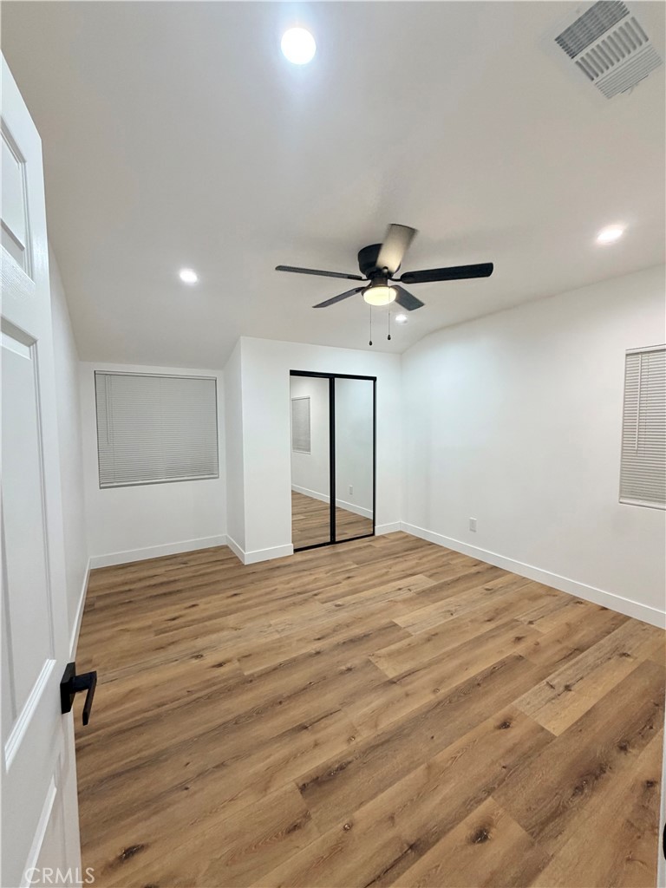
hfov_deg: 85.7
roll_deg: +0.9
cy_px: 444
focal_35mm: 14
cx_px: 333
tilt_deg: -1.9
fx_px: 359
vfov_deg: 102.1
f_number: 2.2
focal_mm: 2.22
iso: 250
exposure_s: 1/120
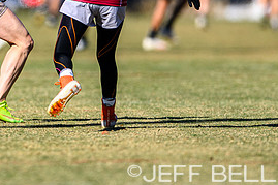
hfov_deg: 1.3
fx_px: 12695
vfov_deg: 0.8
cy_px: 3
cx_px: -19
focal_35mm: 1645
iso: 100
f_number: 3.2
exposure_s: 1/2500
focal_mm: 400
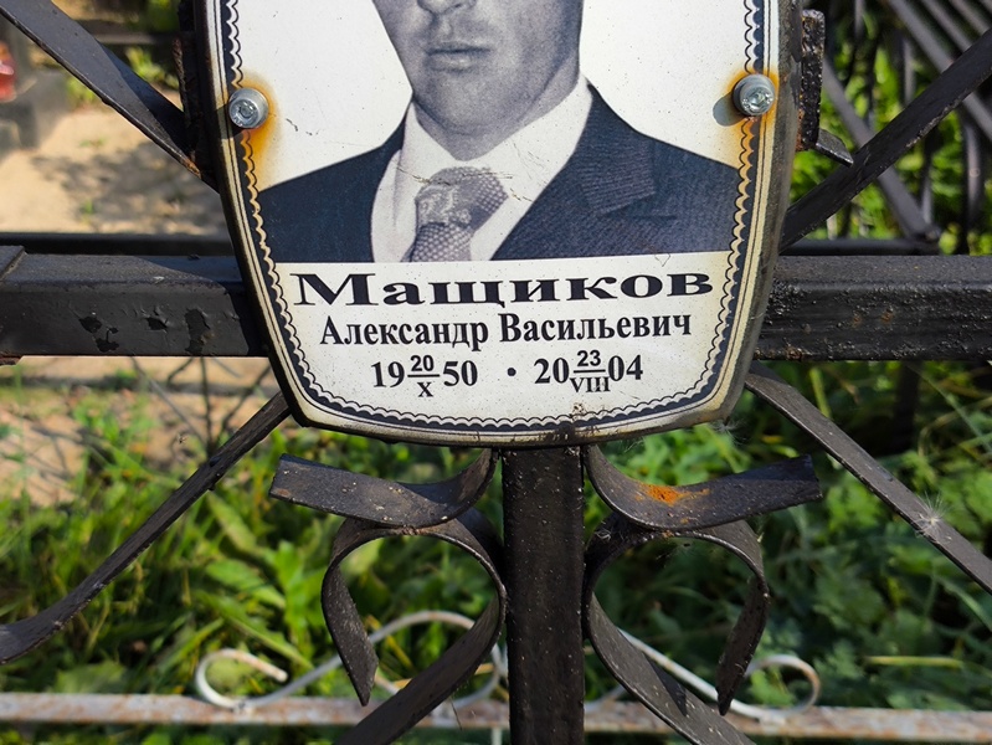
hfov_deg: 38.2
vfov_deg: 29.1
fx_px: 1434
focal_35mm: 50
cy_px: 372
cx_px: 496
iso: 50
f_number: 1.7
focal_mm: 4.71
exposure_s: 1/877
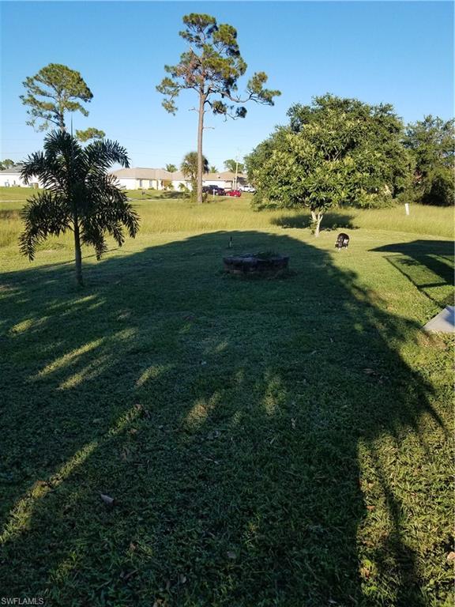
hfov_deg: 53.1
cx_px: 228
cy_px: 304
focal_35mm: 26
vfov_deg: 67.3
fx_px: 456
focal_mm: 4.2
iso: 50
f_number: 1.7
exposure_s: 1/1976
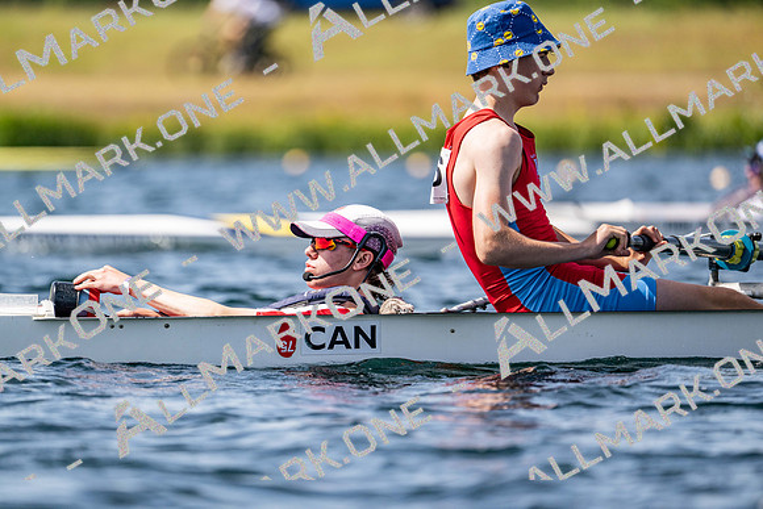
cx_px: 382
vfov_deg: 3.4
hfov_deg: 5.2
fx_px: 8479
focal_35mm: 400
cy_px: 254
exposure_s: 1/2500
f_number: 4.5
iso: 220
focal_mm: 400
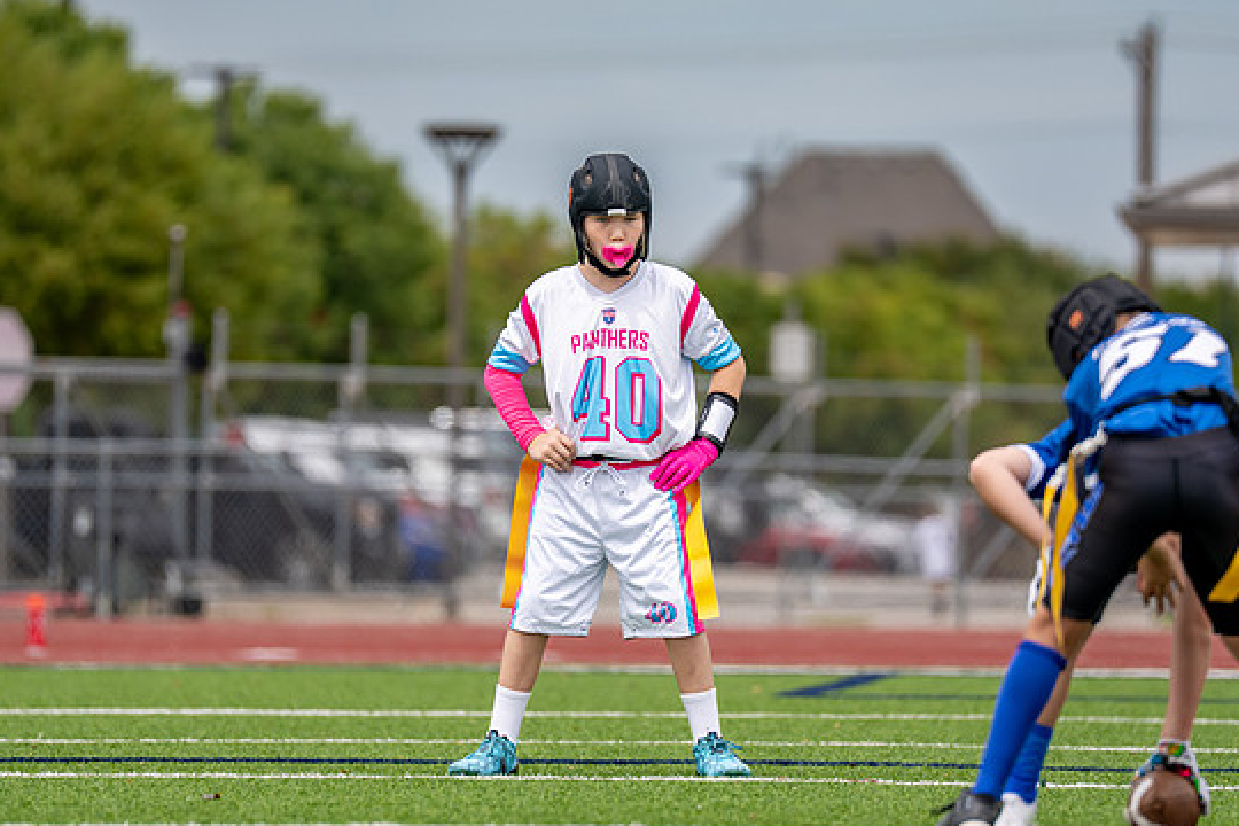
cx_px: 599
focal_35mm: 346
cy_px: 424
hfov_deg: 6.0
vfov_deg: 4.0
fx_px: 11907
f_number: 2.8
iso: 100
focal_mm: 200
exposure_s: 1/2000
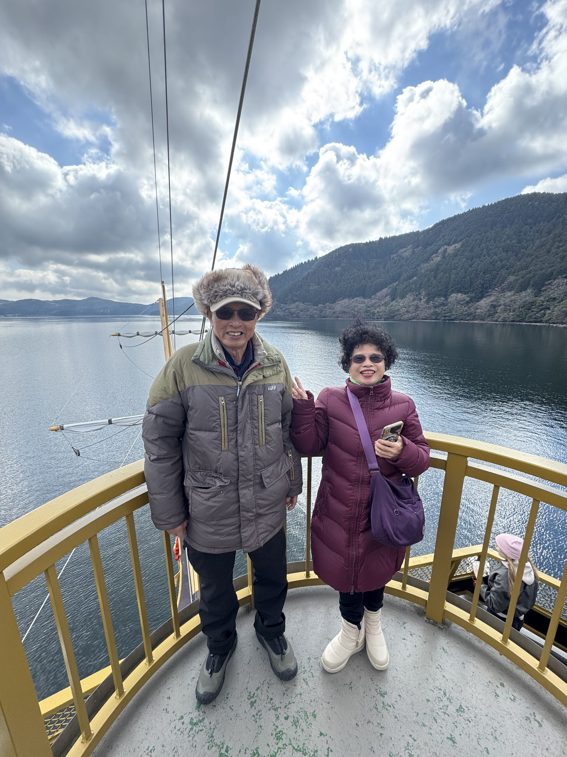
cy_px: 378
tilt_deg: -11.8
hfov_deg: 85.7
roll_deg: +0.6
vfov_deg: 102.1
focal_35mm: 14
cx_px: 284
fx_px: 306
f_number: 2.2
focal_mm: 2.22
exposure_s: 1/425
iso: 50
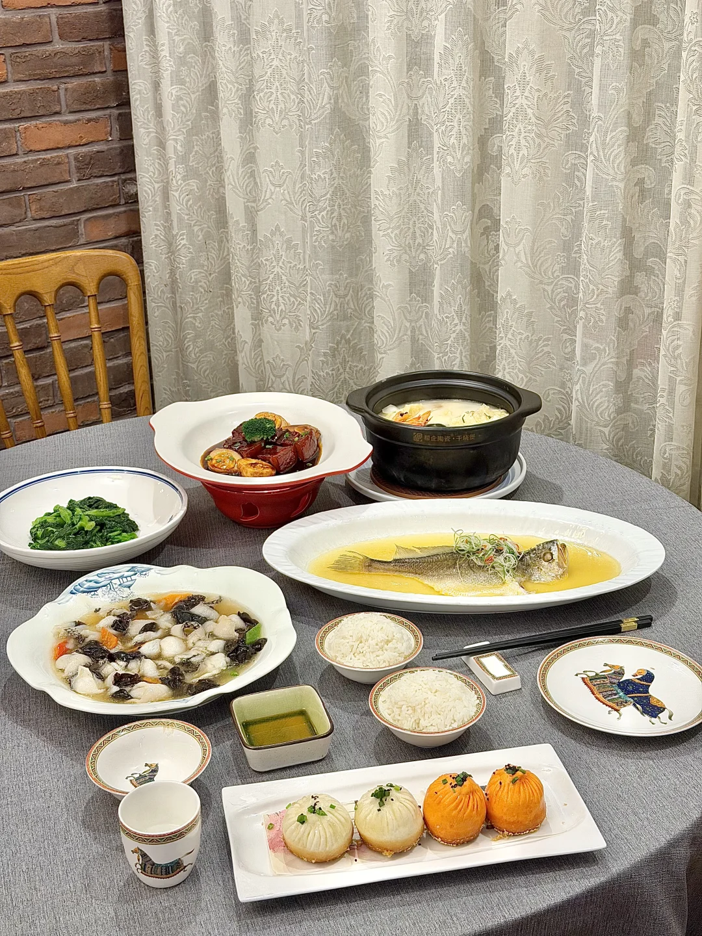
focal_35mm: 48
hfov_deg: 30.3
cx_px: 351
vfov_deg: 39.7
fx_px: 1298
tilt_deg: -25.3
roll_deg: +1.5
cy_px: 468
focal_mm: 6.76
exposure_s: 1/50
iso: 125
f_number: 1.78
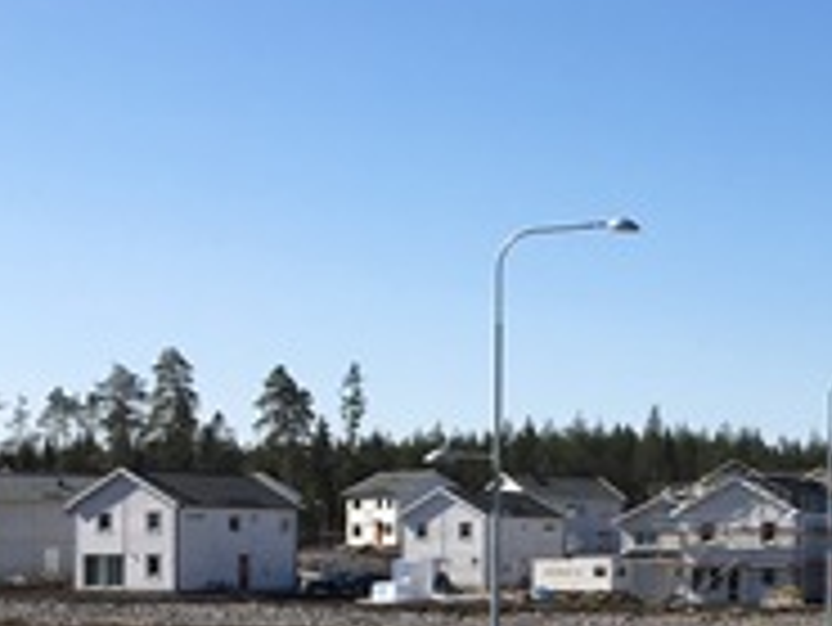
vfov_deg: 15.4
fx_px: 2285
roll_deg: -0.1
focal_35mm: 95
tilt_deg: -0.8
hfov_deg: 19.1
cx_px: 1086
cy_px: 527
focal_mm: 4.15
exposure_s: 1/2024
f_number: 2.2
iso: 25
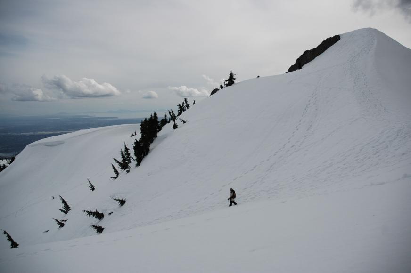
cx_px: 206
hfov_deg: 67.4
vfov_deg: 47.9
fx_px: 308
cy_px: 136
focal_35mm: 27
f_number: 3.5
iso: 200
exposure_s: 1/4000
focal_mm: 18
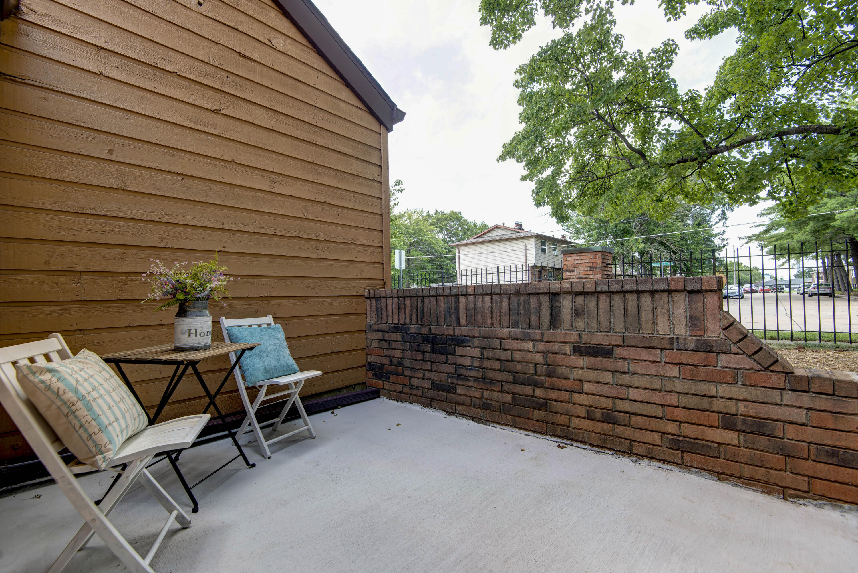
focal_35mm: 16
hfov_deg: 96.7
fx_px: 381
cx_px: 429
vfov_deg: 73.8
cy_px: 286
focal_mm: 16
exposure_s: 1/30
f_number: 6.7
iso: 100
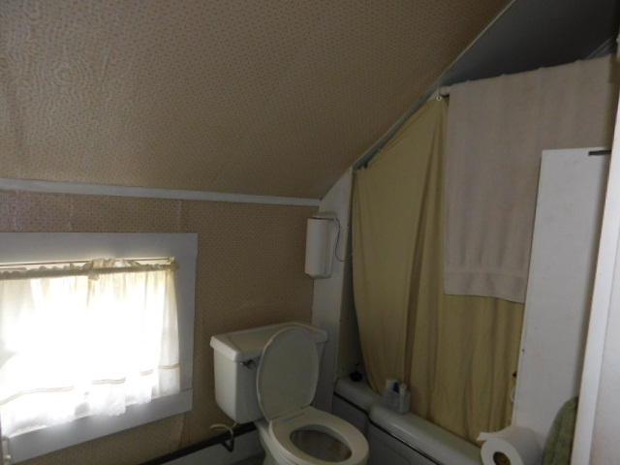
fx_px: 412
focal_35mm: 23
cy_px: 232
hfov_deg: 73.9
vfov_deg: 58.9
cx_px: 310
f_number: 3
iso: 200
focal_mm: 4
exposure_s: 1/30
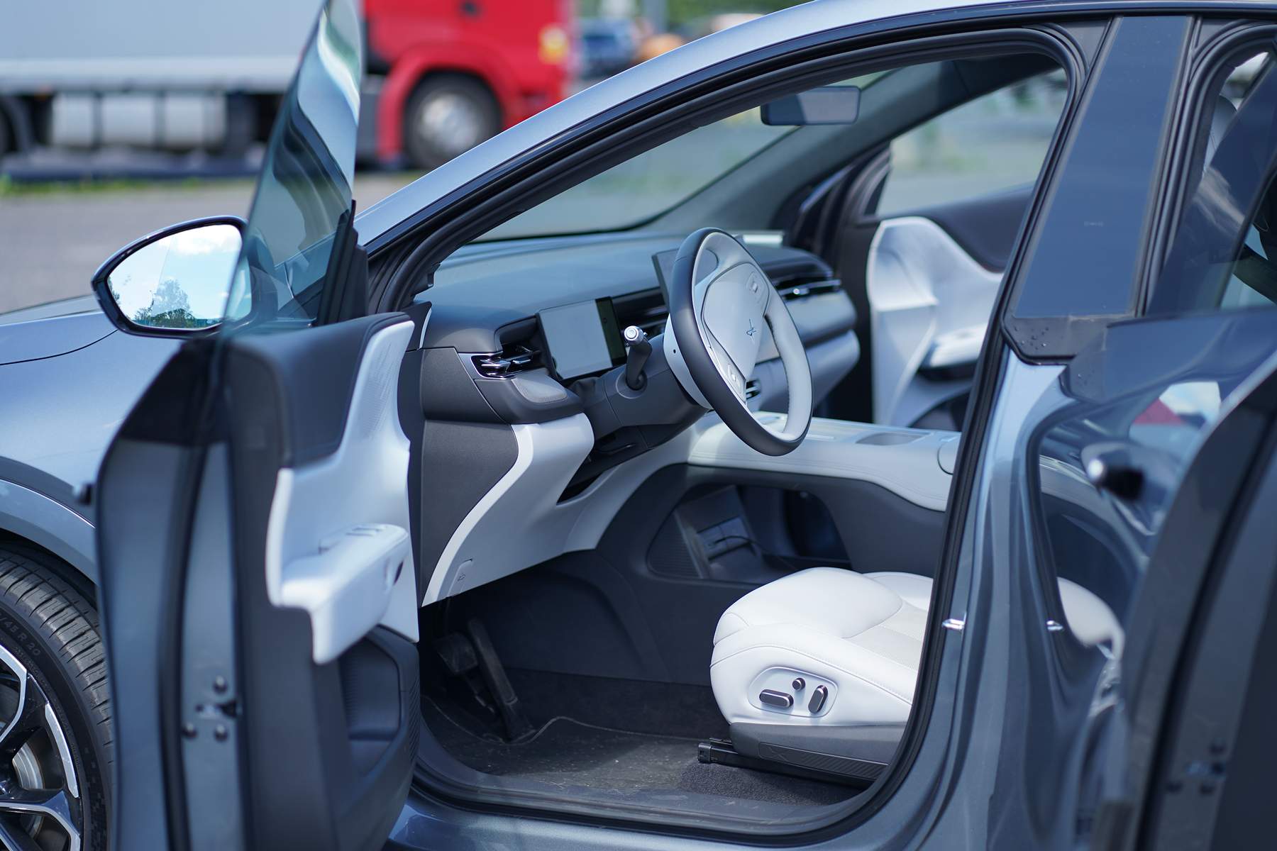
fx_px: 3015
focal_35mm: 85
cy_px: 426
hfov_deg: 23.9
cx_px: 638
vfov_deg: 16.1
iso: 100
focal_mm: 85
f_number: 2
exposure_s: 1/1000
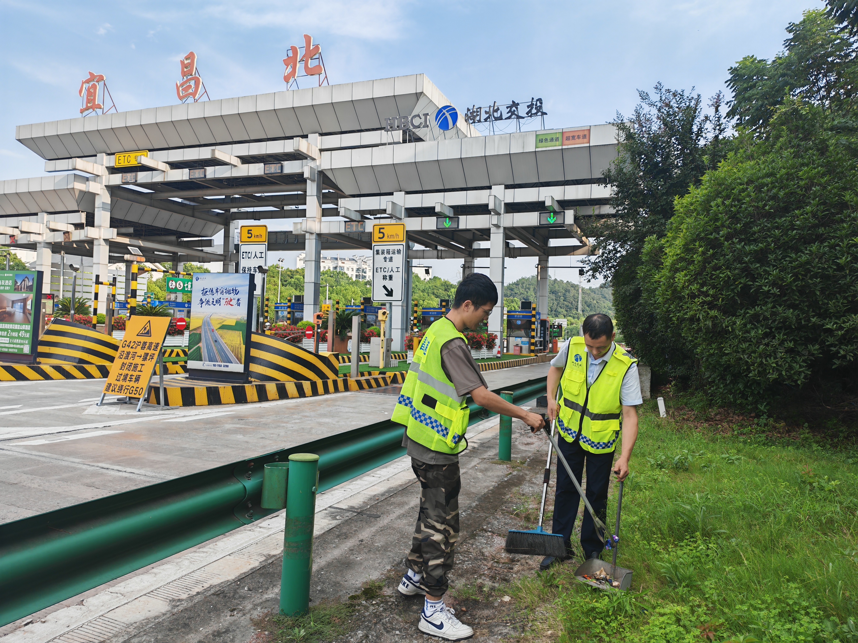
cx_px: 429
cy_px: 322
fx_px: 595
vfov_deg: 56.8
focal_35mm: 24
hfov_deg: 71.6
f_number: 1.9
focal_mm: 6.12
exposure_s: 1/350
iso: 50
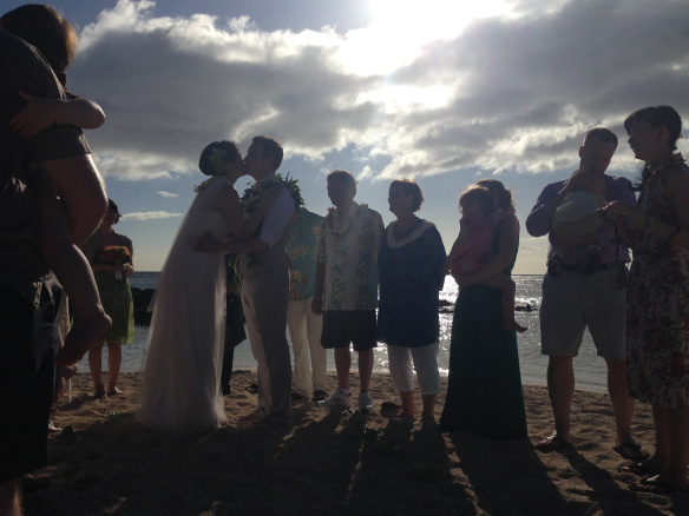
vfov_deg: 42.9
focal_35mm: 33
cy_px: 258
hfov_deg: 55.4
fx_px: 657
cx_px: 344
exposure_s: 1/7752
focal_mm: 4.12
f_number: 2.4
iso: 50
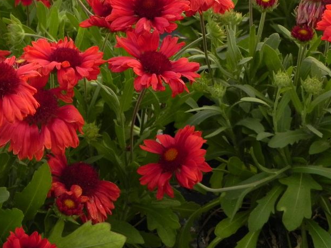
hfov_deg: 17.3
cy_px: 43
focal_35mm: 114
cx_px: 142
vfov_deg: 12.9
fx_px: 1090
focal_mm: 11.8
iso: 160
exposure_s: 1/25
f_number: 4.5
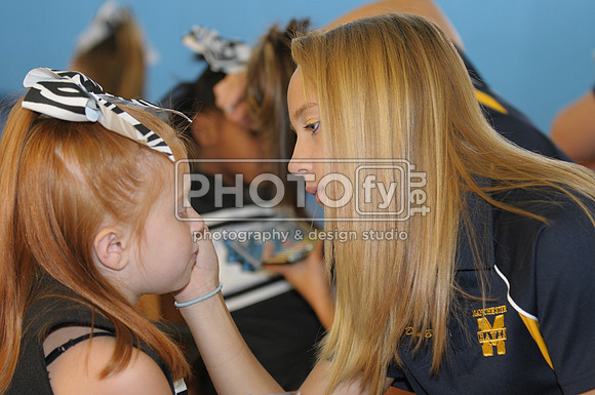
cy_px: 198
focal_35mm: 105
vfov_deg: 13.0
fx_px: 1733
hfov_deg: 19.5
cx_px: 298
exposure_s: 1/125
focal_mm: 70
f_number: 2.8
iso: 500
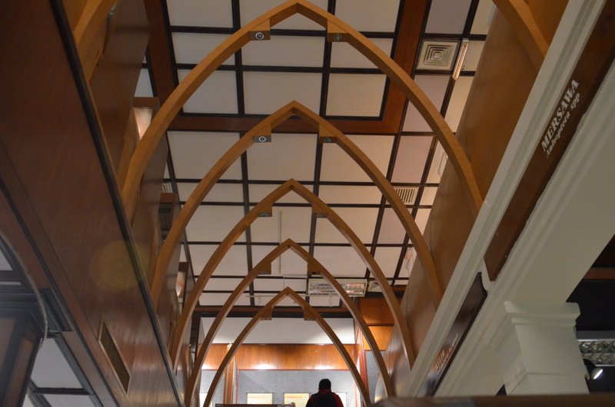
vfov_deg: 38.2
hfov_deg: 55.2
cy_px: 204
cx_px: 308
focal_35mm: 34
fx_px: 588
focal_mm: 23
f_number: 4
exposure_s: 1/30
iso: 3200
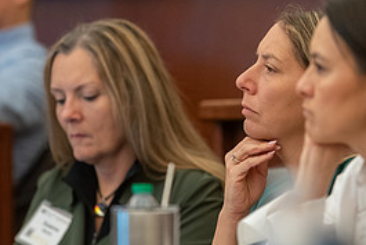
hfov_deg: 5.2
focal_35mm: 394
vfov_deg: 3.5
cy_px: 61
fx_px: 4008
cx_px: 267
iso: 2000
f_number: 2.8
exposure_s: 1/160
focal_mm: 180
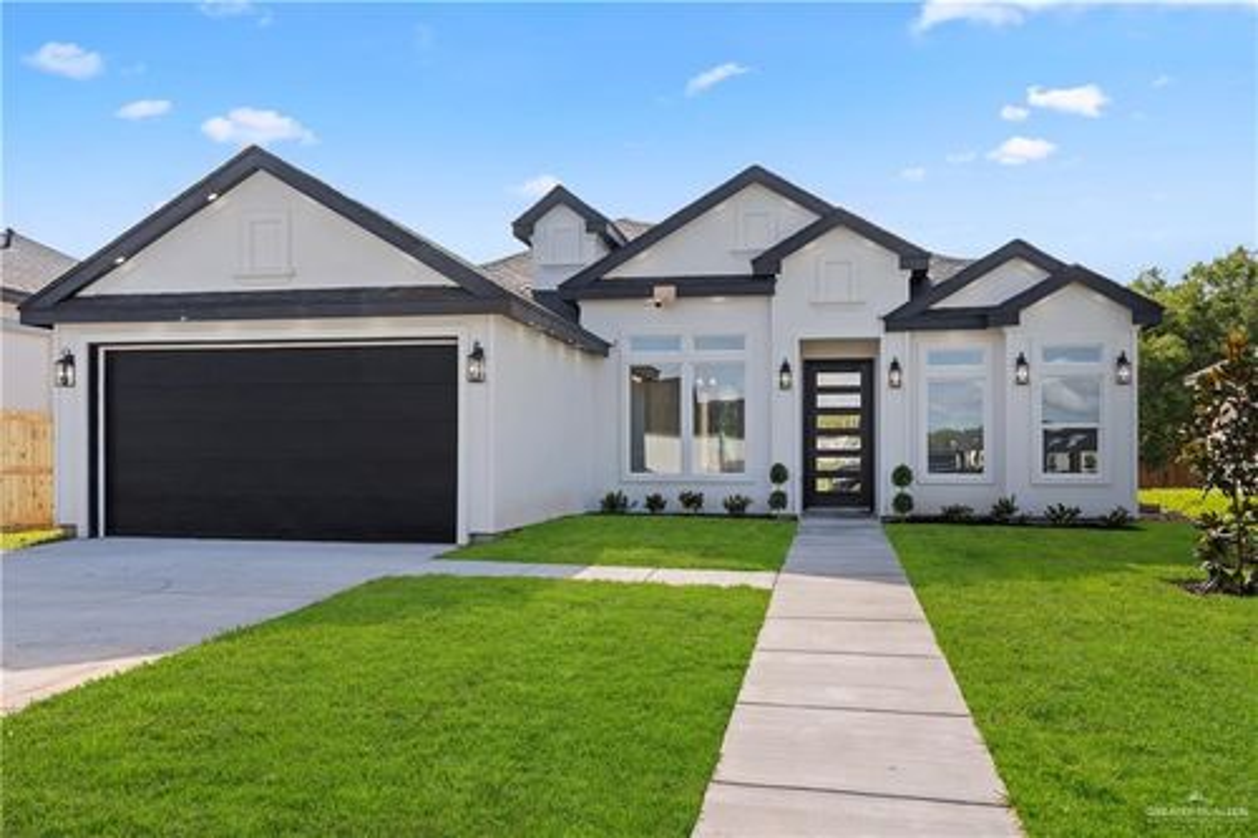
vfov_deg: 43.6
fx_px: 1048
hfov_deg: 61.9
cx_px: 629
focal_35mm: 30
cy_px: 419
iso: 100
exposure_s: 1/80
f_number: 8
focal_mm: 30
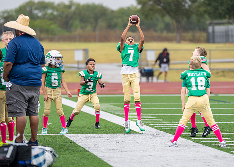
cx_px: 129
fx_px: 1707
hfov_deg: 7.8
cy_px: 74
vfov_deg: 5.6
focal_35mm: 257
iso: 320
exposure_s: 1/1000
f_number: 2.8
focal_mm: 200
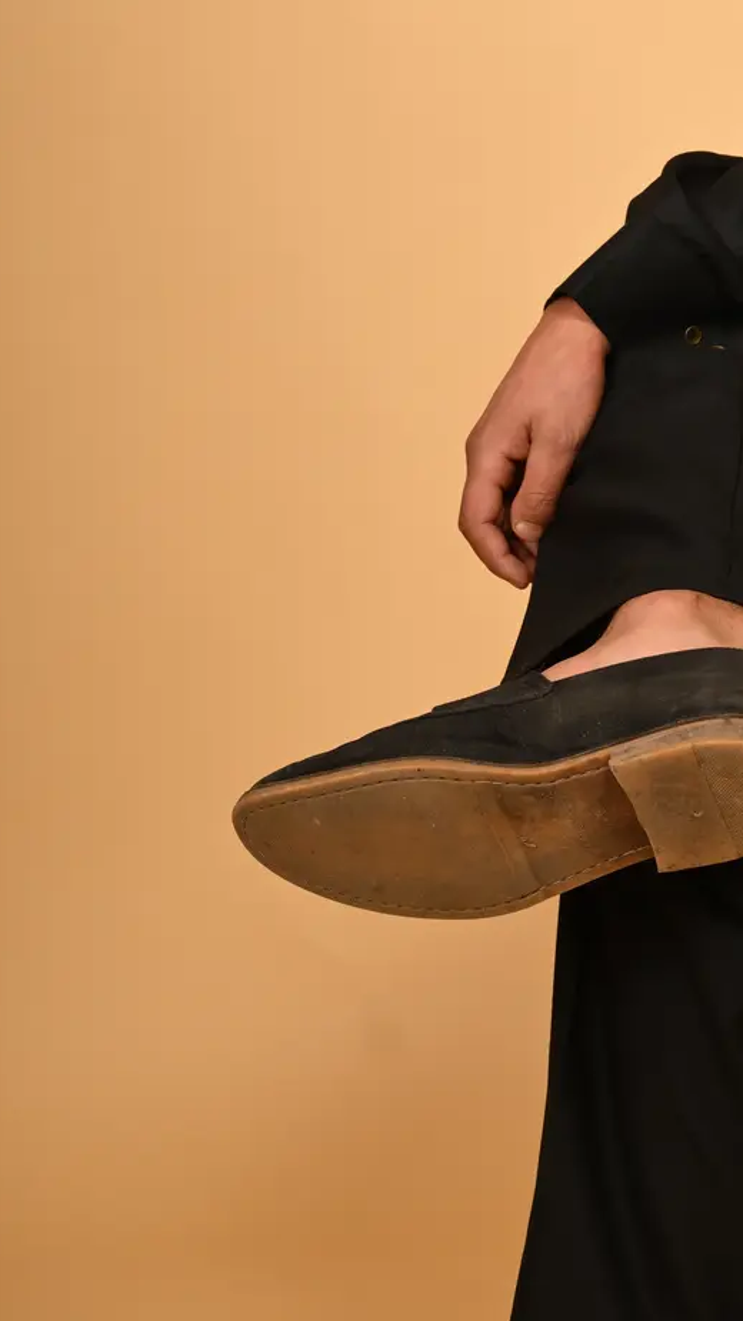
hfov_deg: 9.1
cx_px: 1125
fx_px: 4555
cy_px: 199
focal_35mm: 130
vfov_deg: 16.3
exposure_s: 1/200
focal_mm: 45
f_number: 6.3
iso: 160
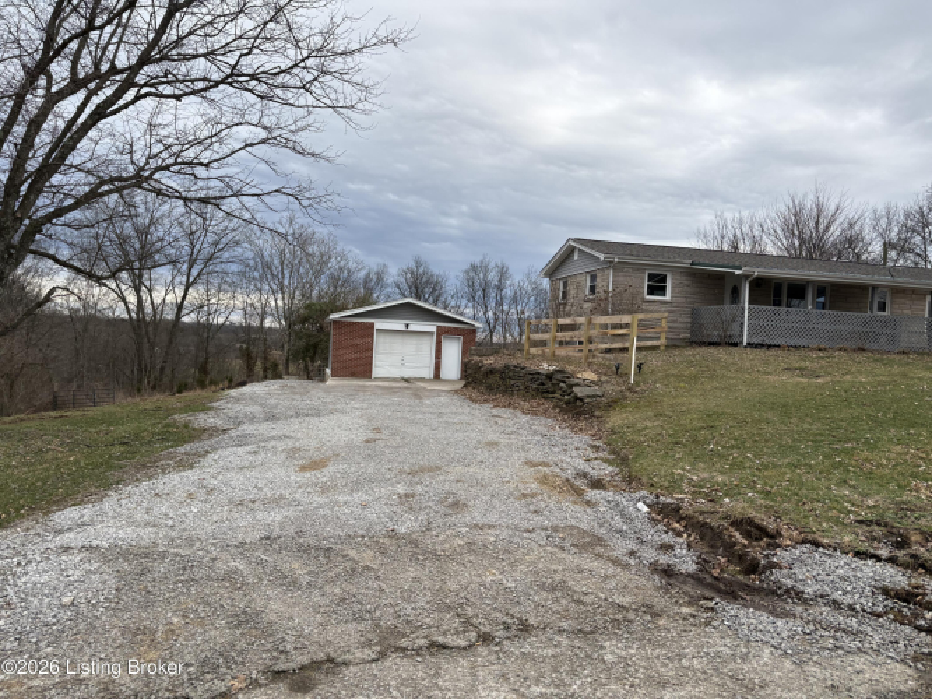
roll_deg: +1.5
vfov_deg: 53.0
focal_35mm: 26
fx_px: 700
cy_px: 350
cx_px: 466
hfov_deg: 67.3
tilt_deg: -3.5
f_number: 1.6
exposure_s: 1/1848
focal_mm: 5.96
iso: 50
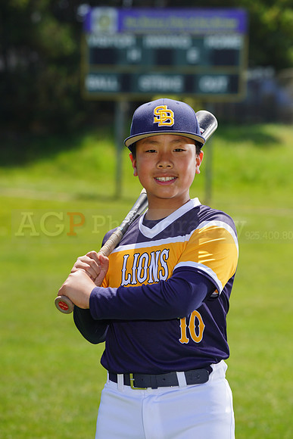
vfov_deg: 10.3
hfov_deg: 6.9
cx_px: 146
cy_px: 220
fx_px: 2440
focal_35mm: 200
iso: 100
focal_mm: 200
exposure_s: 1/250
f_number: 8
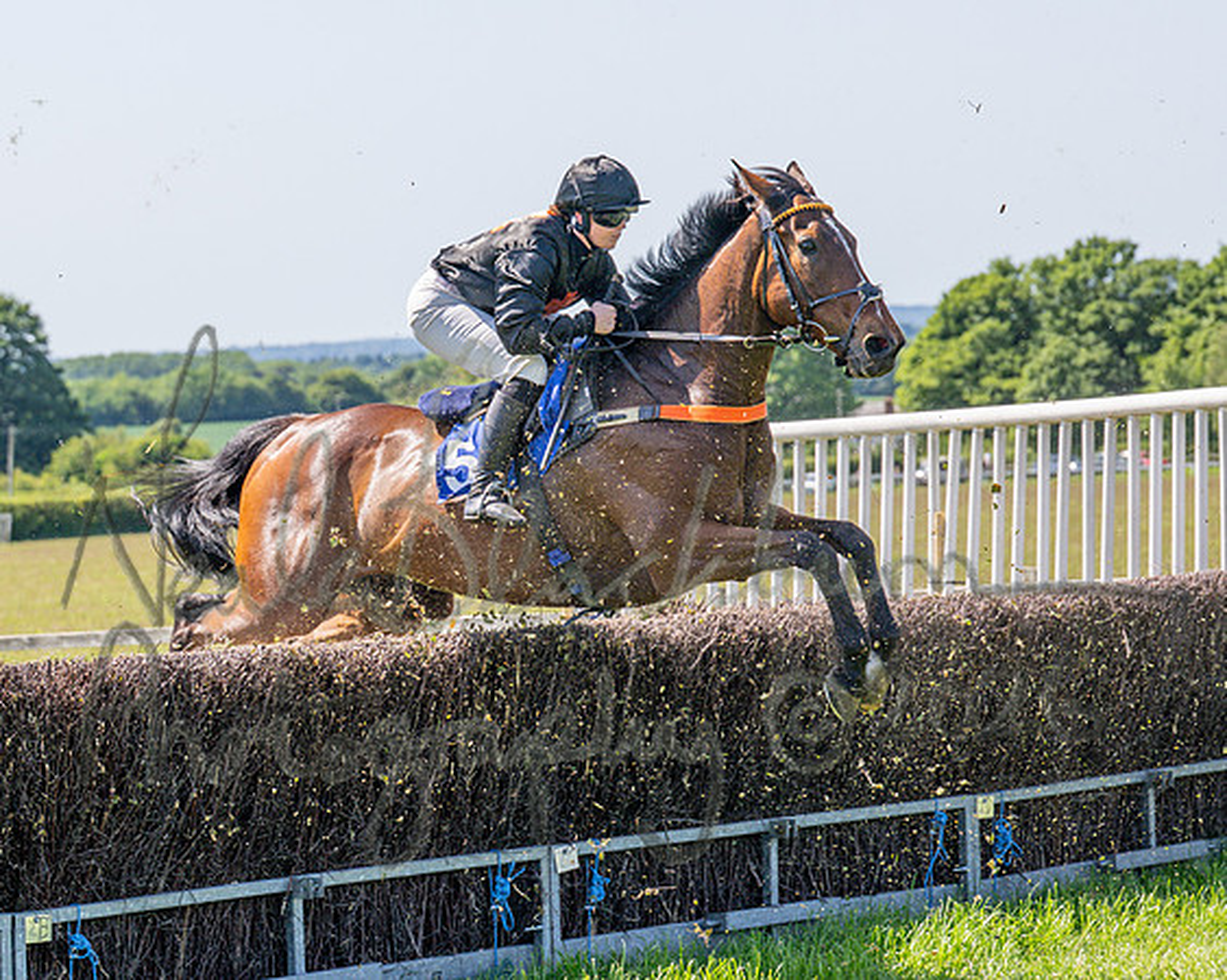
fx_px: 4586
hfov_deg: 15.2
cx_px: 650
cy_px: 407
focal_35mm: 126
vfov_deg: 12.2
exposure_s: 1/1600
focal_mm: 70
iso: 200
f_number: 4
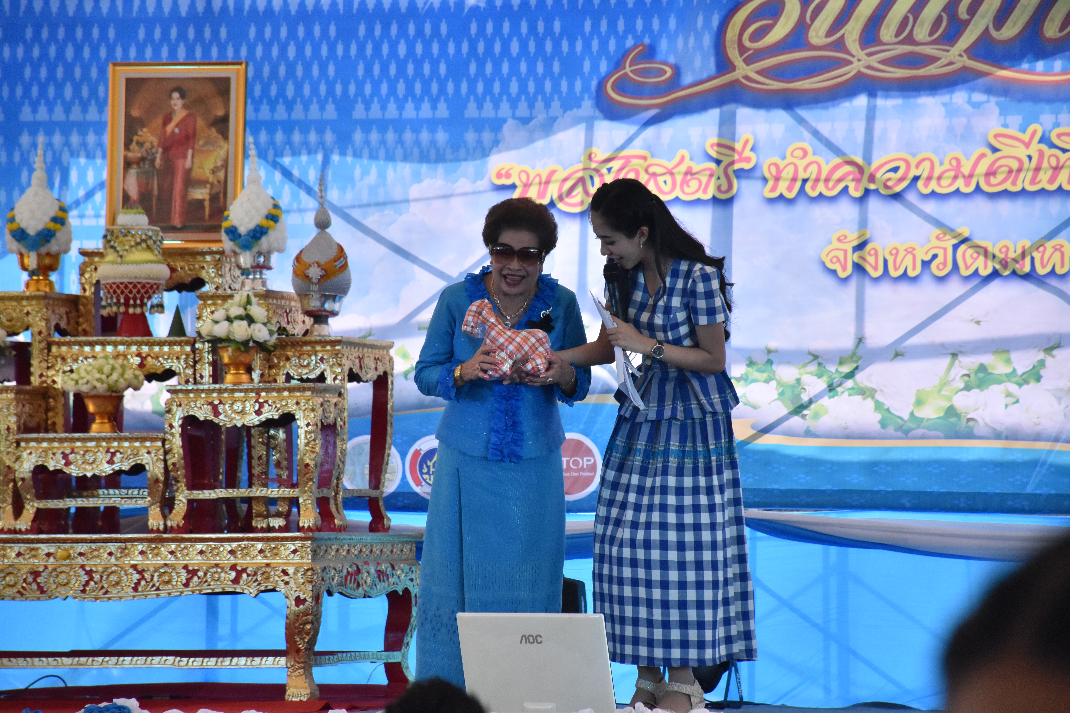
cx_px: 535
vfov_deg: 6.5
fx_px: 6241
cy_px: 356
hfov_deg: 9.8
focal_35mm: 210
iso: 2000
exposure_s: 1/3200
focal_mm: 140
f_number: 5.6
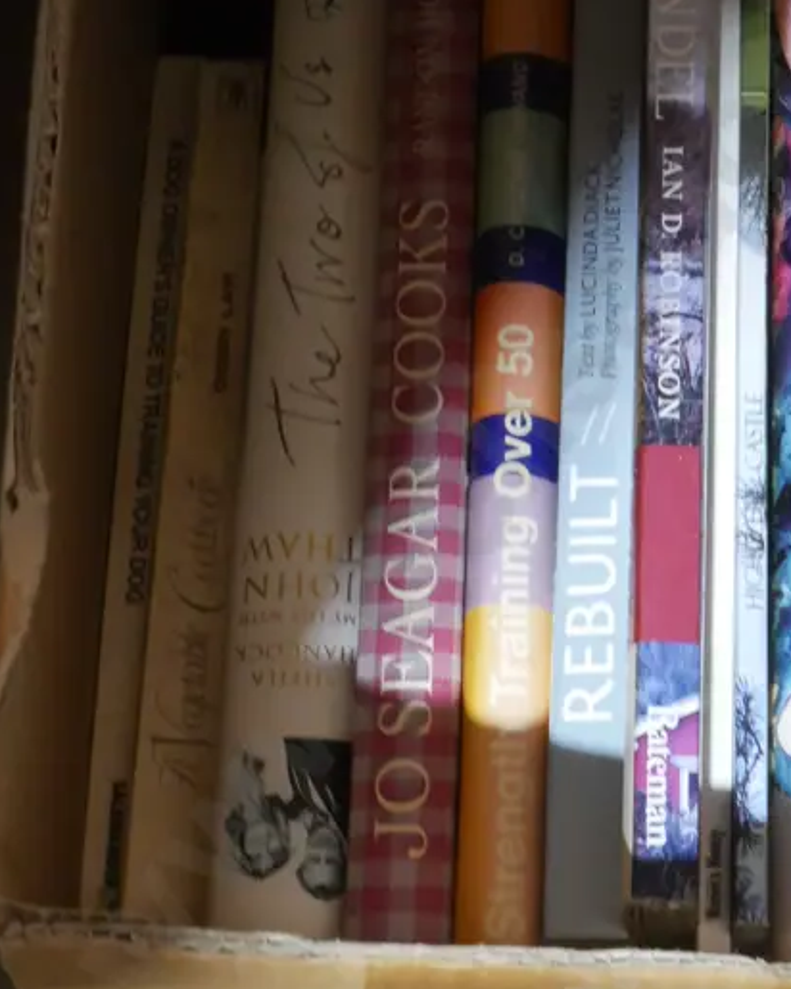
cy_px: 207
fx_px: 2839
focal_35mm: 97
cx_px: 695
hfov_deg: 15.7
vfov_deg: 19.6
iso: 3200
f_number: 14
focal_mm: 25
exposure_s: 1/13
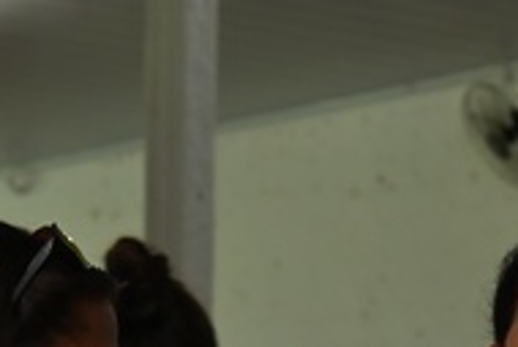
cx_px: 660
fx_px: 2995
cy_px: 731
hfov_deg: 9.7
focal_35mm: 208
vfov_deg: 6.4
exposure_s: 1/60
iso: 360
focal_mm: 44
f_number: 4
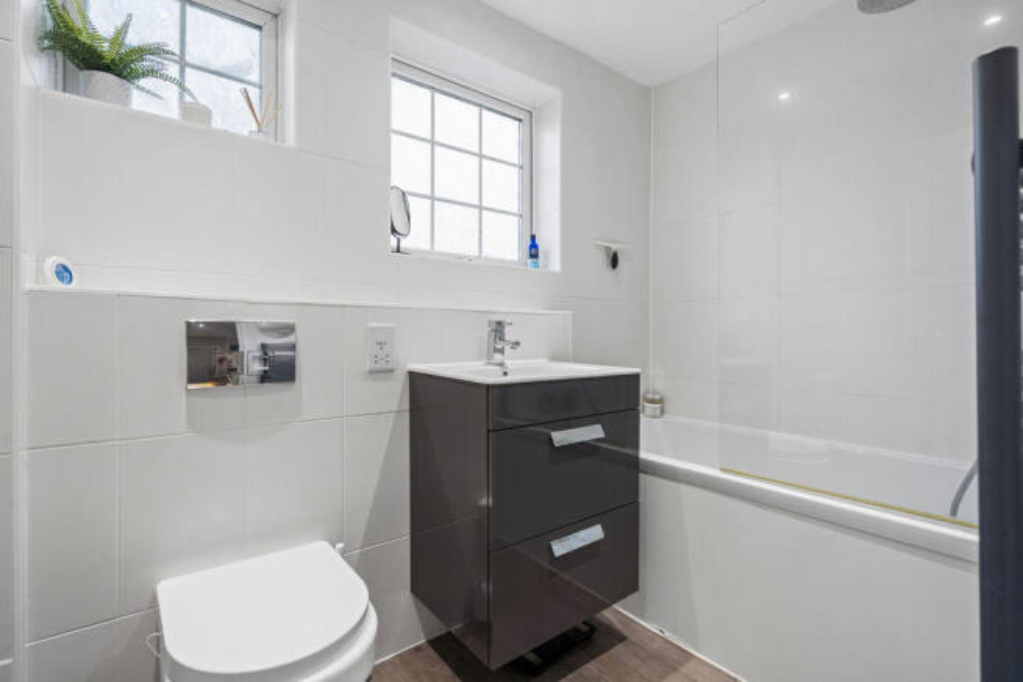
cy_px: 341
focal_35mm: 16
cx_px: 512
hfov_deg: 96.7
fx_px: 455
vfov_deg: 73.8
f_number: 8
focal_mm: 16
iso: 320
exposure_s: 1/30
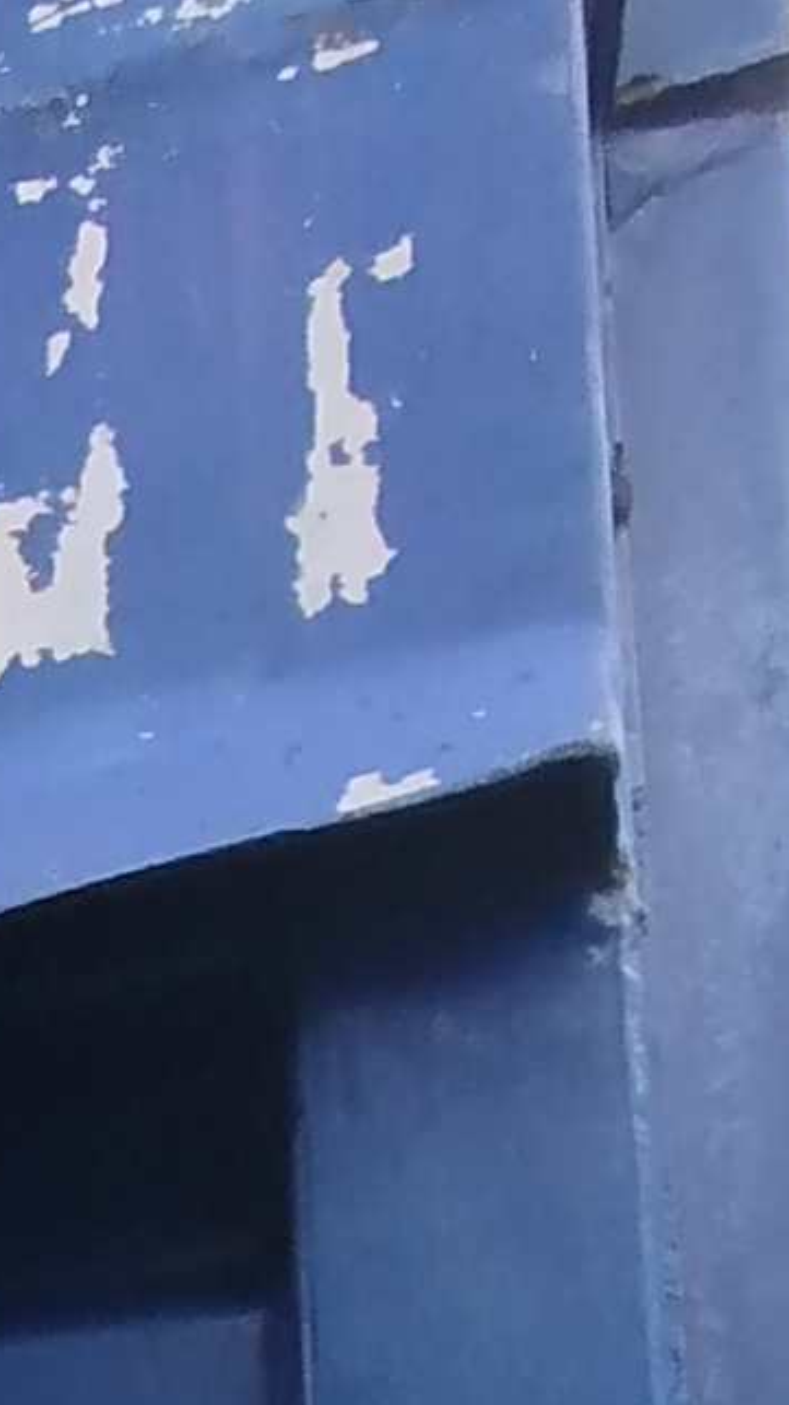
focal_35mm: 83
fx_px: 3091
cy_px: 2268
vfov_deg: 20.7
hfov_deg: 11.2
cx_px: -1307
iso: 50
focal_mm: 1.65
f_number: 2.2
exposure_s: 1/246
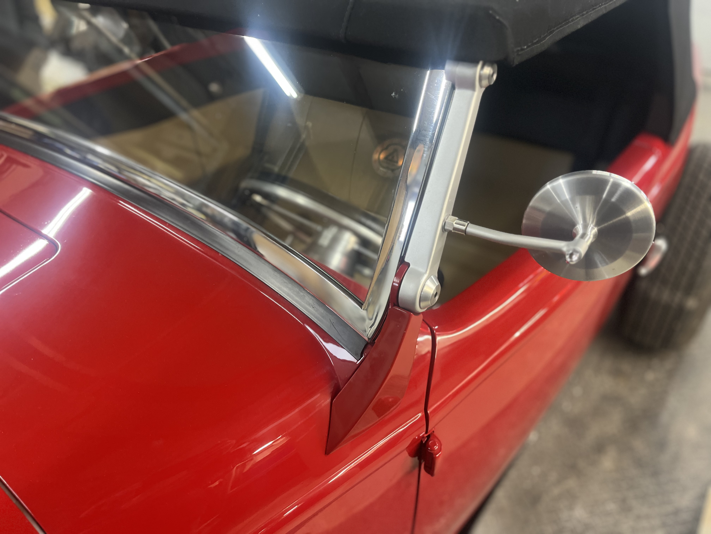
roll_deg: -0.6
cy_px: 267
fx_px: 534
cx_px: 356
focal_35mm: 26
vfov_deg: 53.1
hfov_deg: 67.3
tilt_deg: -34.1
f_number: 1.6
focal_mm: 5.1
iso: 250
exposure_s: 1/60
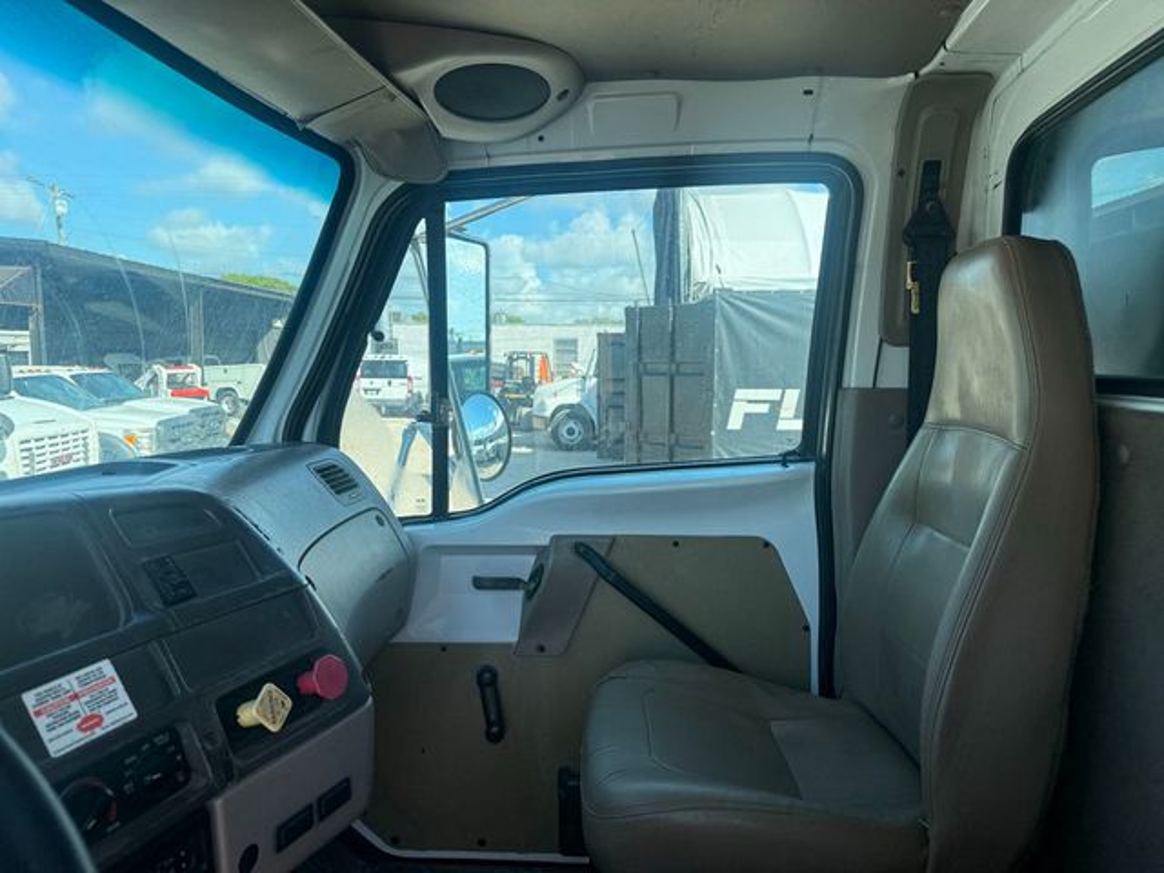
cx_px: 582
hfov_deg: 71.6
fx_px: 807
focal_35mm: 24
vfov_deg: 56.8
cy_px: 436
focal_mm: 6.76
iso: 80
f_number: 1.78
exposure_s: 1/1522
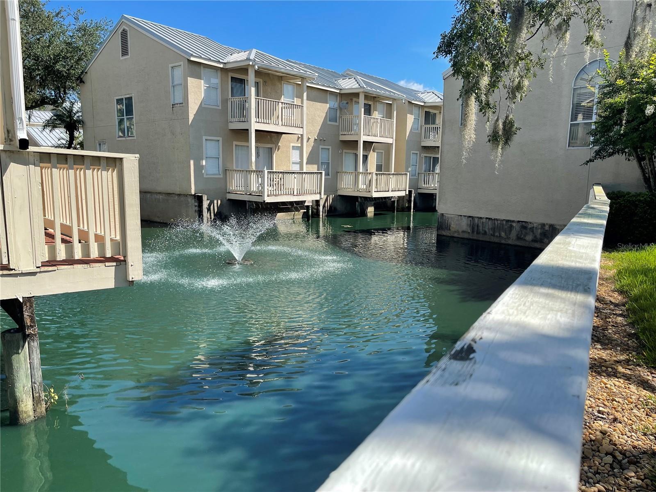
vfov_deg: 54.9
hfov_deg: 69.4
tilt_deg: -9.9
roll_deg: -0.9
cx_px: 328
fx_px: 474
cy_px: 246
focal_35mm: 25
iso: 32
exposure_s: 1/2433
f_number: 1.6
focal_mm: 5.1
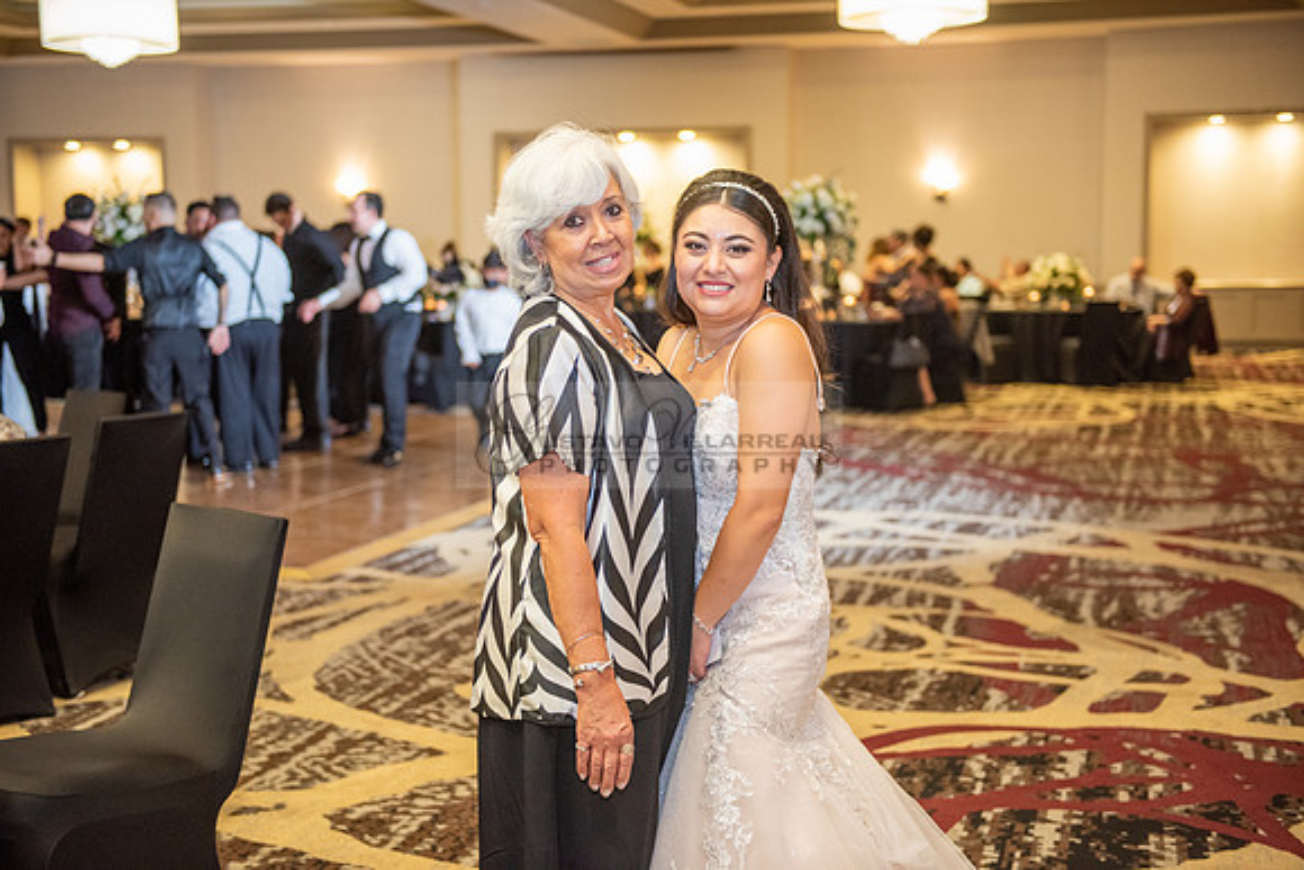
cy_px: 435
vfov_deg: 26.0
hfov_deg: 38.2
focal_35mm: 52
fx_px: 1884
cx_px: 652
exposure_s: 1/50
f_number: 2.8
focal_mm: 52
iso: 1600
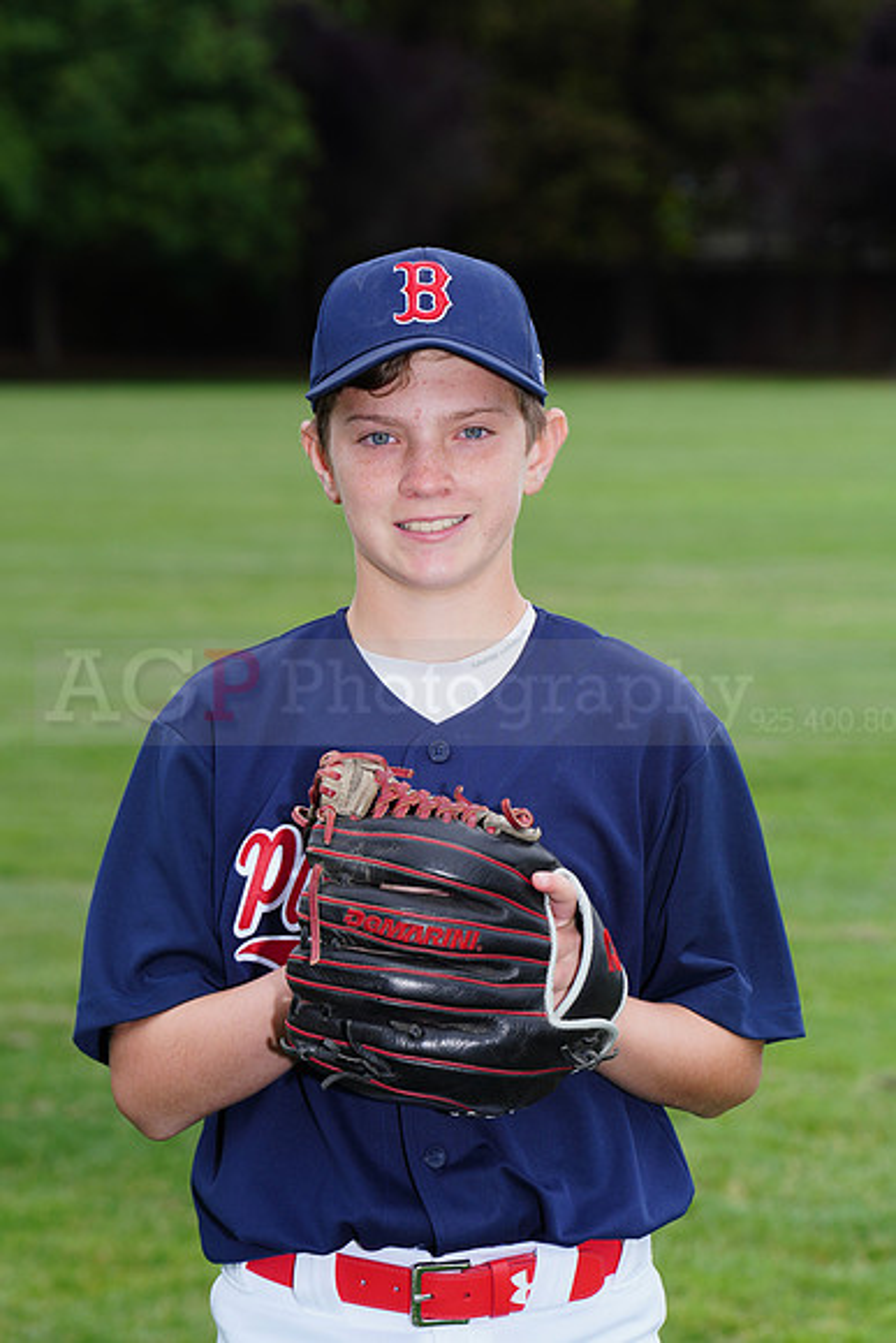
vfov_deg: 12.2
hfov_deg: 8.2
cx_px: 448
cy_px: 672
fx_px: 6268
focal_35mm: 168
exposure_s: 1/200
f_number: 9
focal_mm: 168
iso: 200
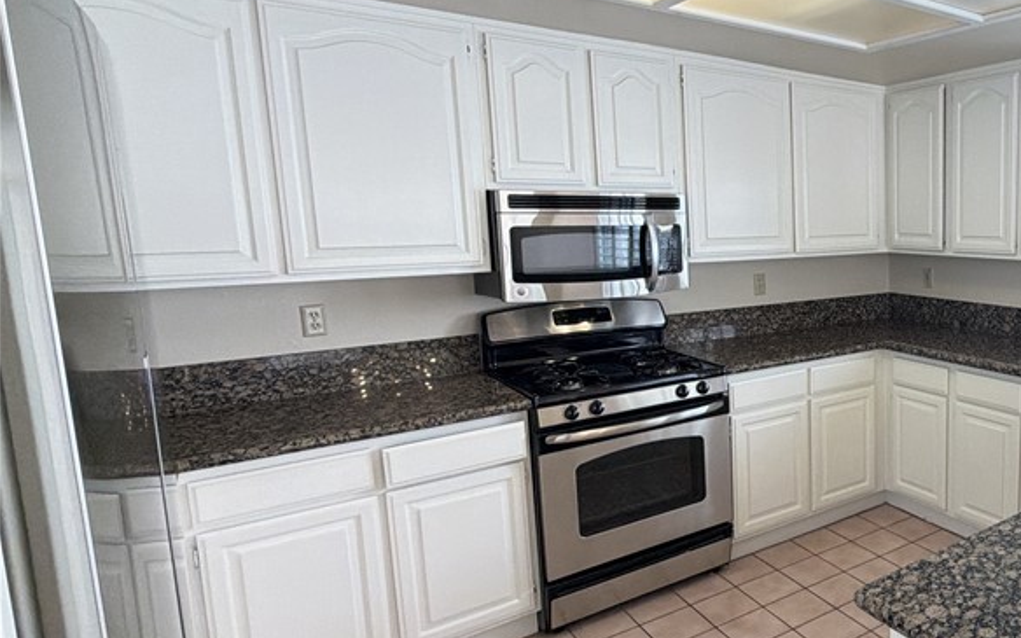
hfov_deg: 61.0
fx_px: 723
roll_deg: +0.4
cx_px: 893
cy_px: 308
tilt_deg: -7.6
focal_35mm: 26
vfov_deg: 47.6
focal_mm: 2.22
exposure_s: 1/120
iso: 320
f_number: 2.2
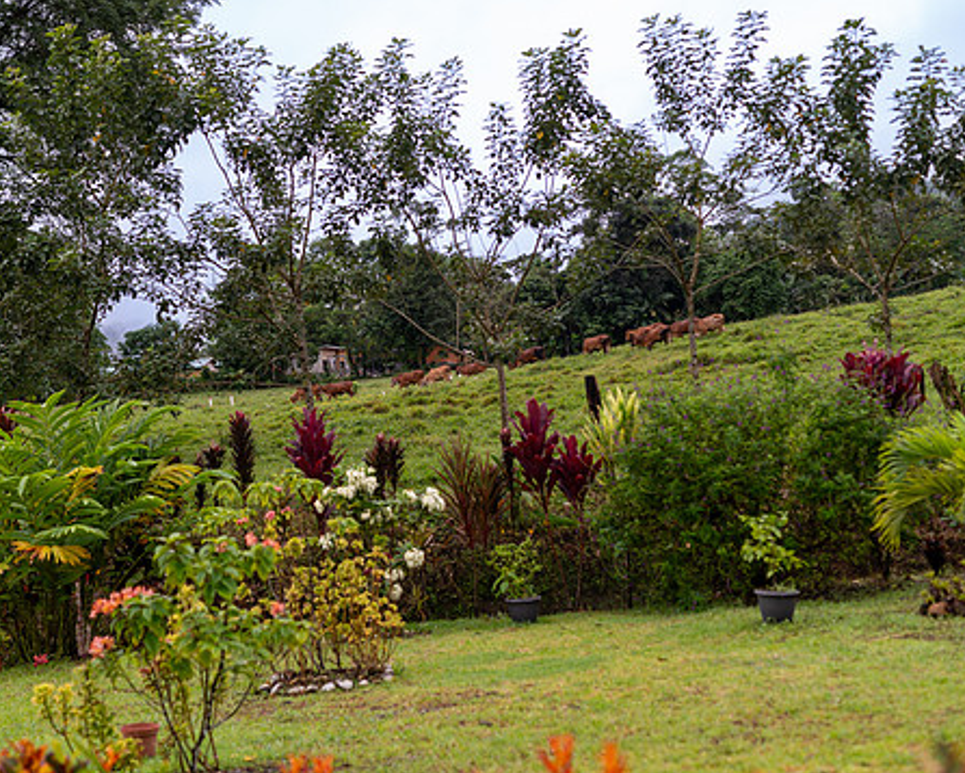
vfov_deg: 25.0
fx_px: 1743
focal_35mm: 61
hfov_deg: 30.9
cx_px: 409
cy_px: 359
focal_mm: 50
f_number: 2.5
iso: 100
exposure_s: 1/500
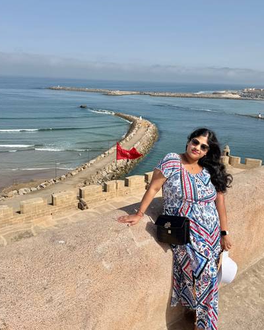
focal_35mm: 30
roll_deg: -2.0
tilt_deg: -15.0
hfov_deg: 48.5
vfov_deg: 58.8
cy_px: 163
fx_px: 293
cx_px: 129
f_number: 1.78
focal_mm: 6.76
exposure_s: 1/9091
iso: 80
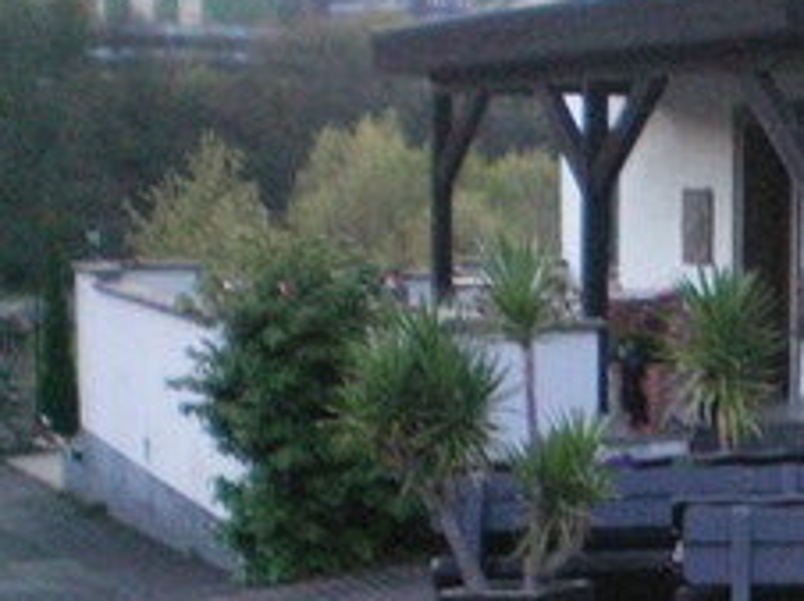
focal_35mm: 101
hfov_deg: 18.2
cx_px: 1032
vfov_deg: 14.5
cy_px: 551
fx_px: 2343
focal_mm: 6.3
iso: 200
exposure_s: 1/40
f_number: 3.1
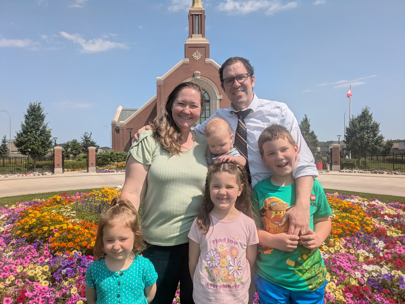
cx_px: 202
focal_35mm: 25
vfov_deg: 54.9
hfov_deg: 69.4
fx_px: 293
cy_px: 152
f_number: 1.89
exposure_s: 1/2632
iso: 41
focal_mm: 5.43
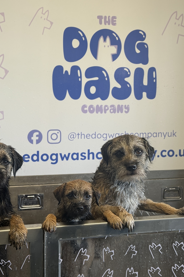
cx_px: 82
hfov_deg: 23.4
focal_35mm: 58
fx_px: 445
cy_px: 138
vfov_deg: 34.5
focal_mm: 6.76
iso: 100
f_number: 1.78
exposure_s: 1/116
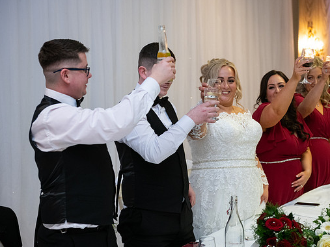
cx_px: 186
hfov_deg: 29.4
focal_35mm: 66
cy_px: 123
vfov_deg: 22.2
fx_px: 629
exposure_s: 1/160
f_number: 3.5
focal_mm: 60
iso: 1250
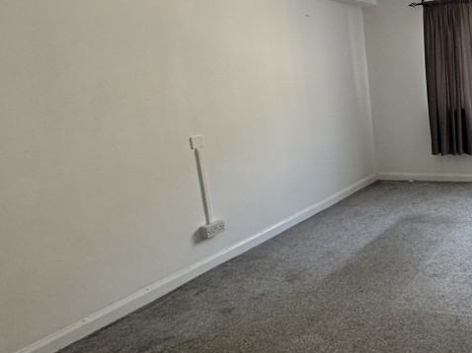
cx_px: 474
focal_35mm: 30
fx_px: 409
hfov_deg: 48.9
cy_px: 127
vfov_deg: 46.3
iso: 250
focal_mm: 2.22
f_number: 2.2
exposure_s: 1/99
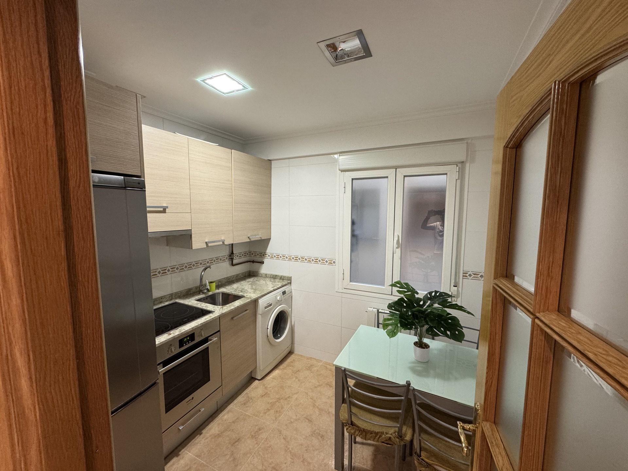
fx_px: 254
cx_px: 314
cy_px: 236
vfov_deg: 85.7
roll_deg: +0.3
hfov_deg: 102.1
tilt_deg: -5.7
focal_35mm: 14
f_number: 2.2
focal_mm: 2.22
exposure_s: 1/50
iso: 200
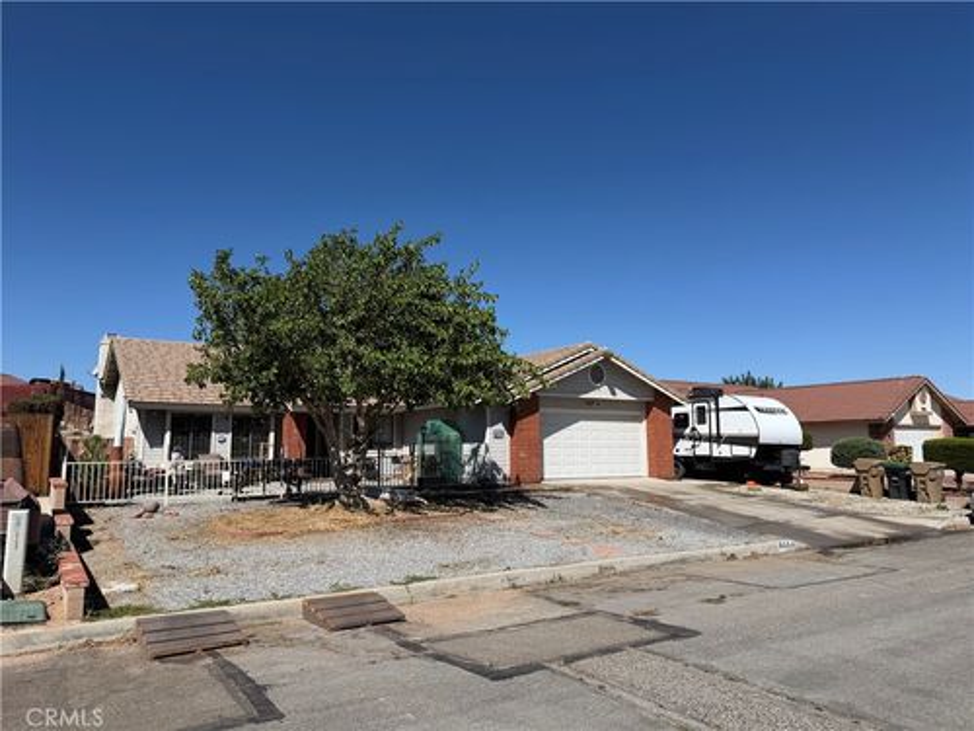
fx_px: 675
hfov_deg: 71.6
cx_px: 487
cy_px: 366
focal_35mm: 24
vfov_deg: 56.8
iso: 80
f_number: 1.78
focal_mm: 6.76
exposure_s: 1/6711
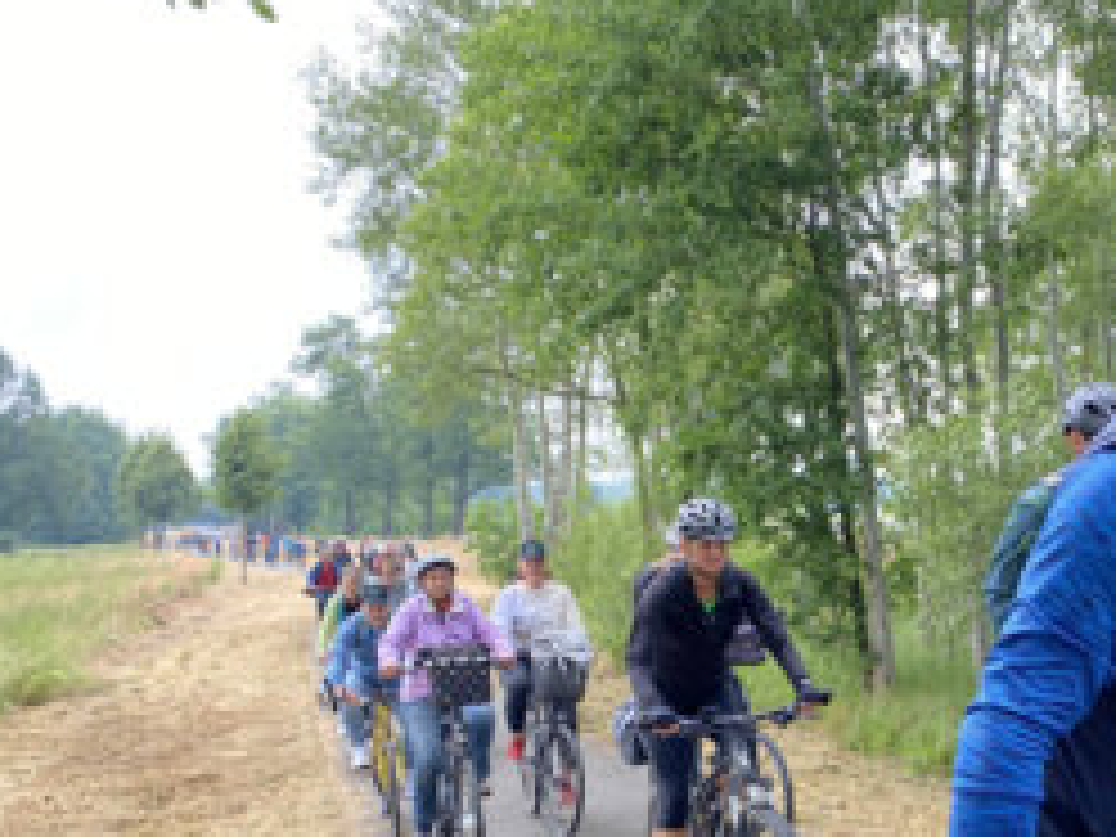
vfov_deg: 33.7
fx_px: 1354
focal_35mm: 42
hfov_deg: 43.1
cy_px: 626
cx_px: 860
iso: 32
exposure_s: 1/268
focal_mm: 4.2
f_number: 1.8
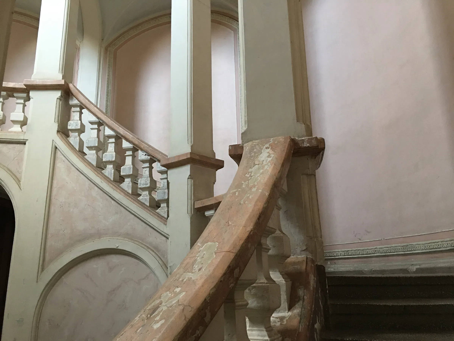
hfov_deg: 61.7
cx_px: 227
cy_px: 170
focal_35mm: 29
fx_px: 380
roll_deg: +0.1
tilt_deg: +15.3
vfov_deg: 48.2
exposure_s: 1/10
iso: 100
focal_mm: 4.15
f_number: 2.2
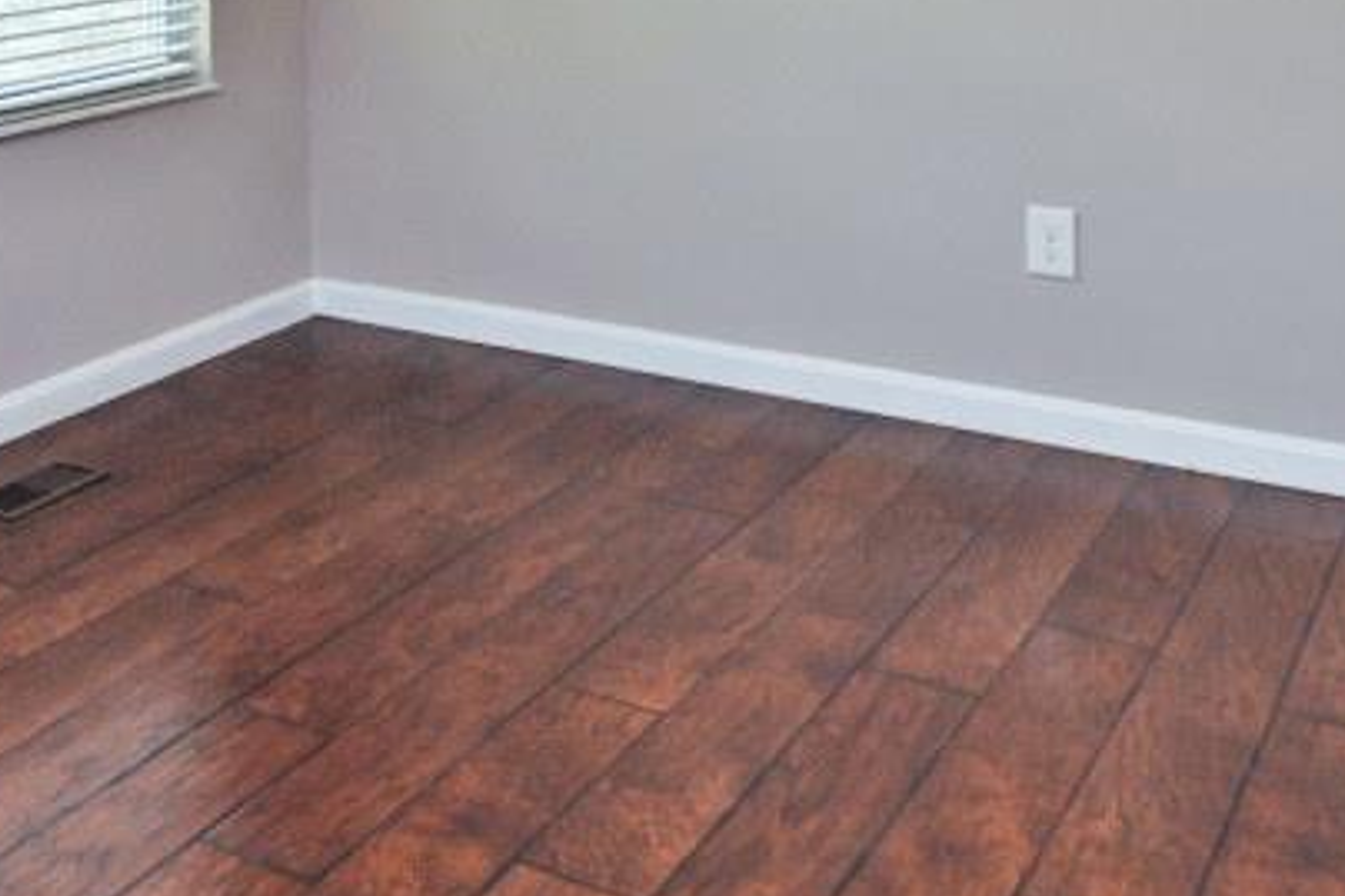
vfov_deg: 23.4
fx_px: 1942
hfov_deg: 35.2
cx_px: 50
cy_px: -223
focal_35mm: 52
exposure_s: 1/100
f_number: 5
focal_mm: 14
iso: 200
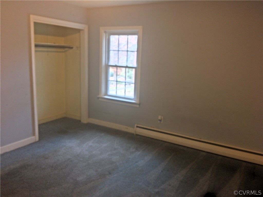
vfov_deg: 48.2
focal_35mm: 29
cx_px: 132
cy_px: 98
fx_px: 220
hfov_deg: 61.7
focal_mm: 4
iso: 200
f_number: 2
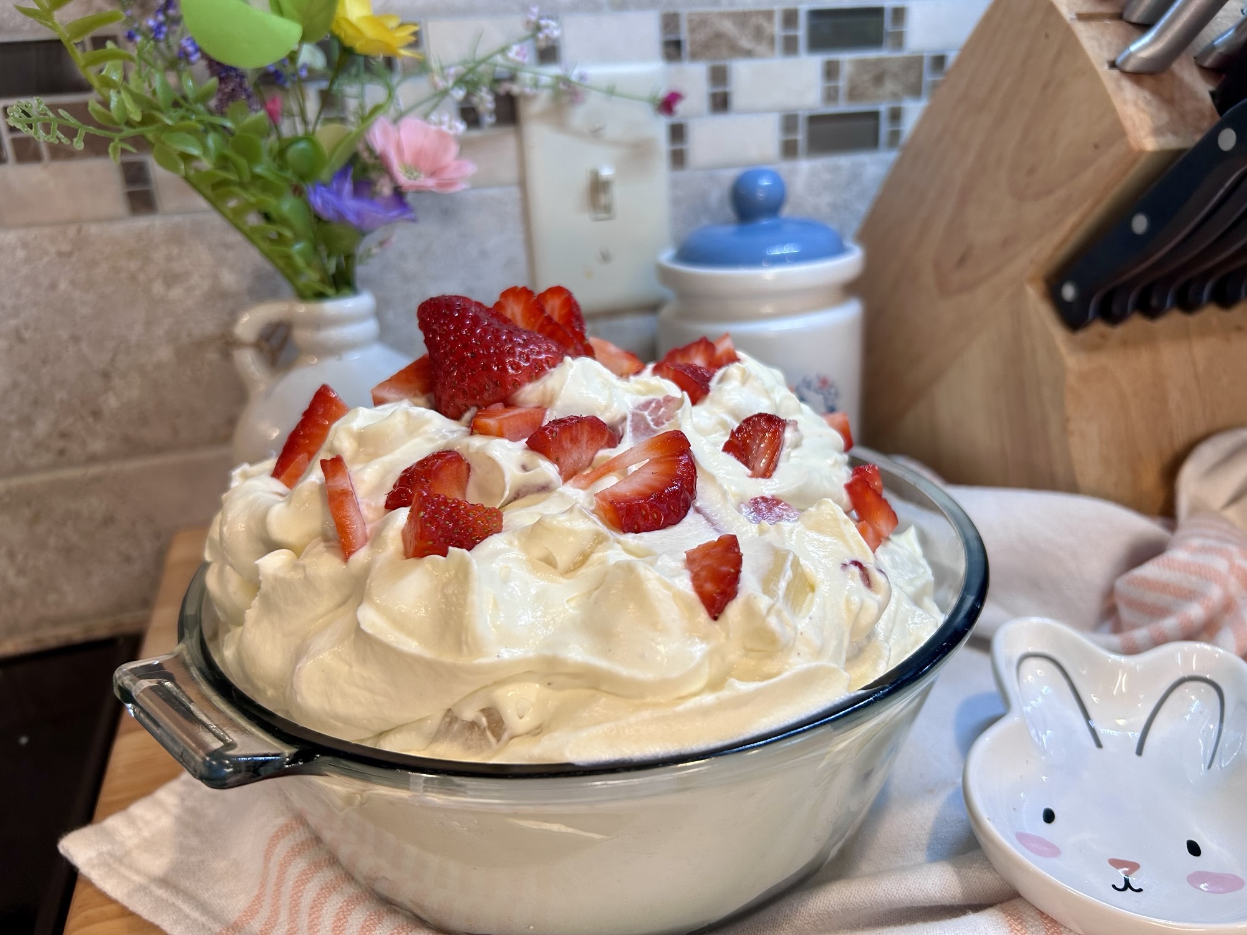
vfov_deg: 53.1
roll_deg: +3.7
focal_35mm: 26
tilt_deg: -20.8
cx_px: 624
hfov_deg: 67.3
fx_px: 937
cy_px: 468
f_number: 1.5
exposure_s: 1/120
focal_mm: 5.7
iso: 100
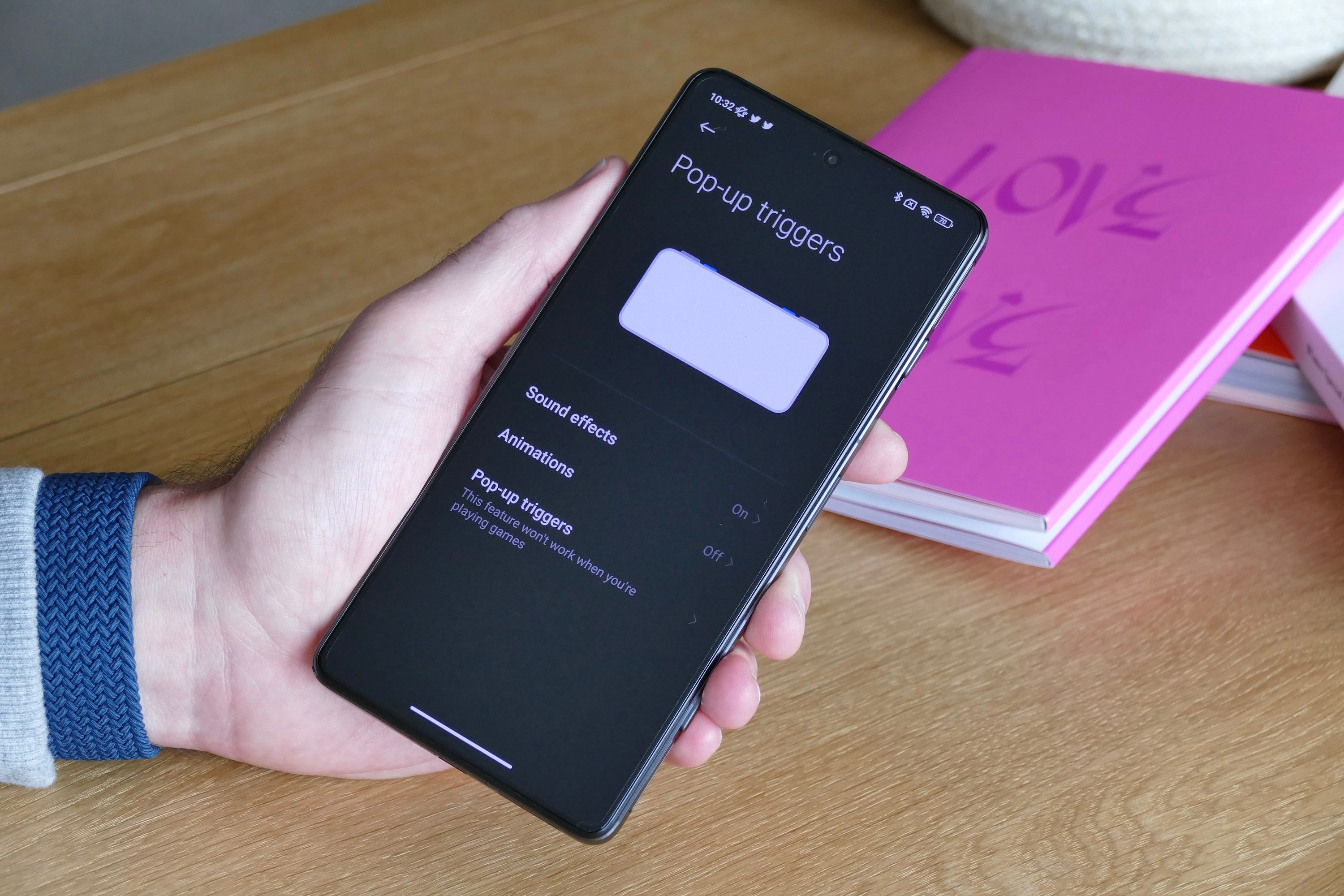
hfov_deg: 18.3
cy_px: 448
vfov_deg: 12.2
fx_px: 4181
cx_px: 672
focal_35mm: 112
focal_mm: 40.84
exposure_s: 1/80
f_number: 4.5
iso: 400
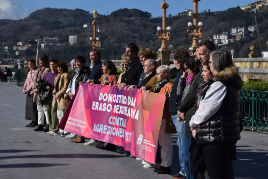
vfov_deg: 14.7
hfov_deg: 21.9
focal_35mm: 93
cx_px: 134
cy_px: 90
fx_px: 692
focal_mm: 62
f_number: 8
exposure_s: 1/400
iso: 100
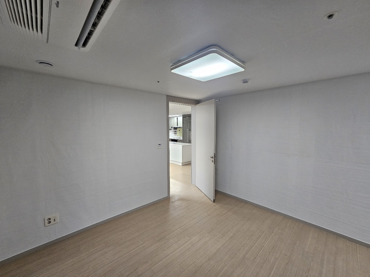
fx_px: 139
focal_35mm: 13
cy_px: 138
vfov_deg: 89.9
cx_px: 185
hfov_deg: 106.2
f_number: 2.2
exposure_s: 1/60
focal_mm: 2.2
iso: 250
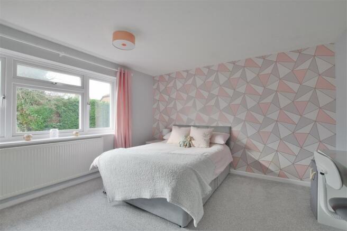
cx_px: 174
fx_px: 145
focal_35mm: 15
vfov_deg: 77.3
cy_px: 116
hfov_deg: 100.4
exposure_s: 1/8
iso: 400
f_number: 11
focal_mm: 10
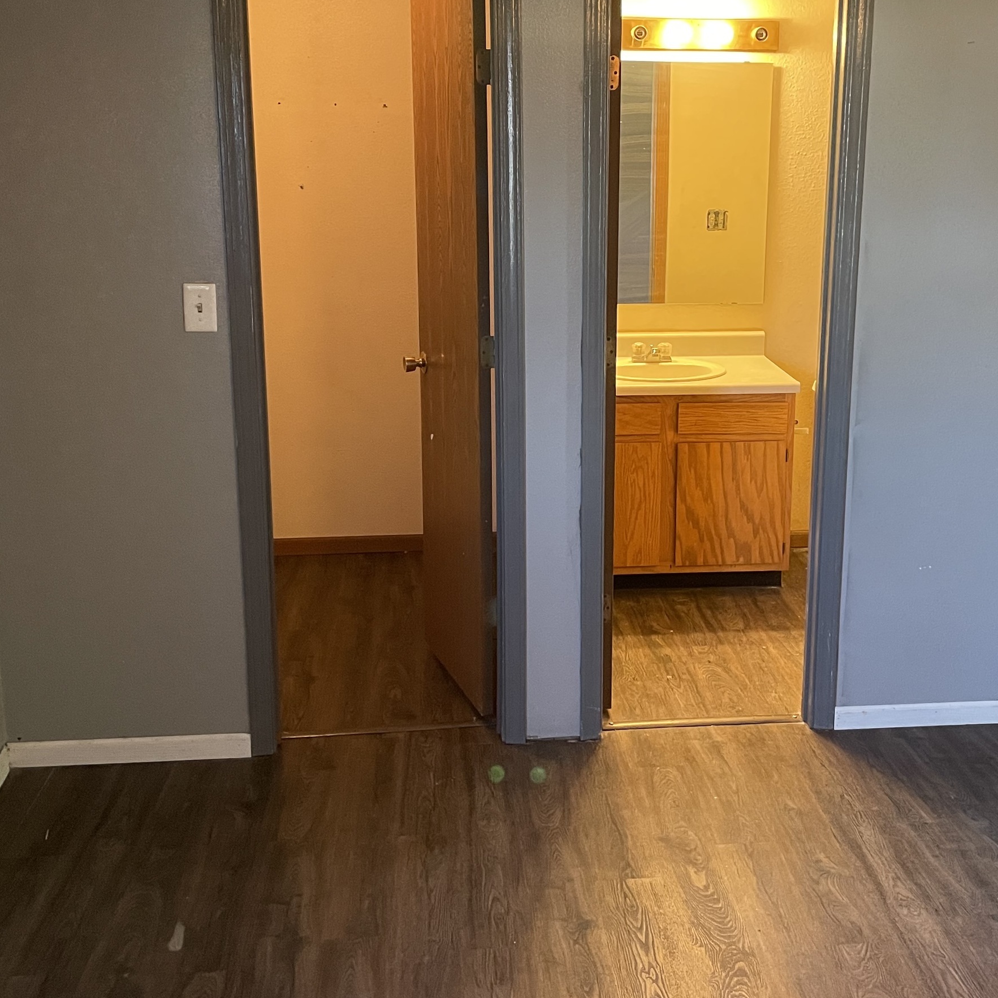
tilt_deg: -11.5
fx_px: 1305
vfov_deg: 41.7
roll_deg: +0.3
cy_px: 404
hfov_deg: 41.7
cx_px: 592
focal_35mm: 40
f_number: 1.6
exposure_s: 1/60
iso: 500
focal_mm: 4.2
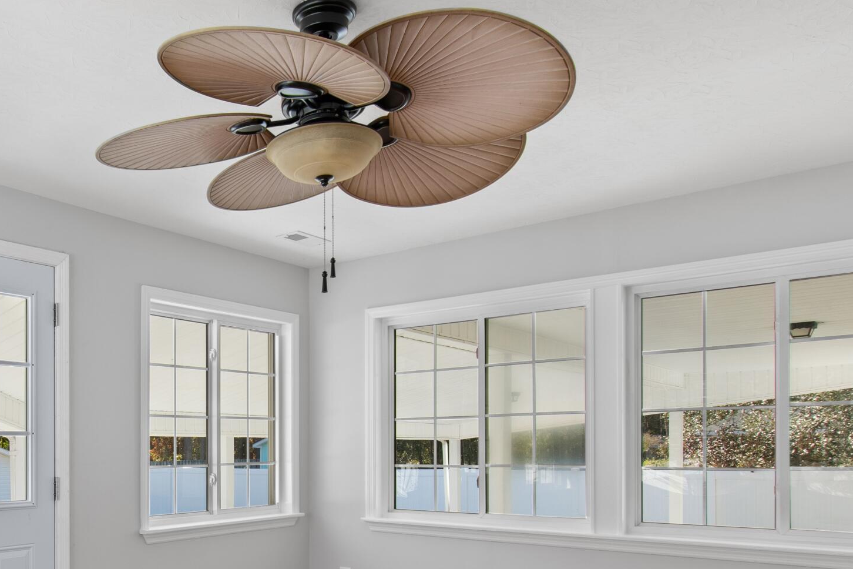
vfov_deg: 40.0
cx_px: 188
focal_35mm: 31
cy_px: 481
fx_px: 734
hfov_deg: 56.5
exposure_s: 1/40
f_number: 4.5
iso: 100
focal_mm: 10
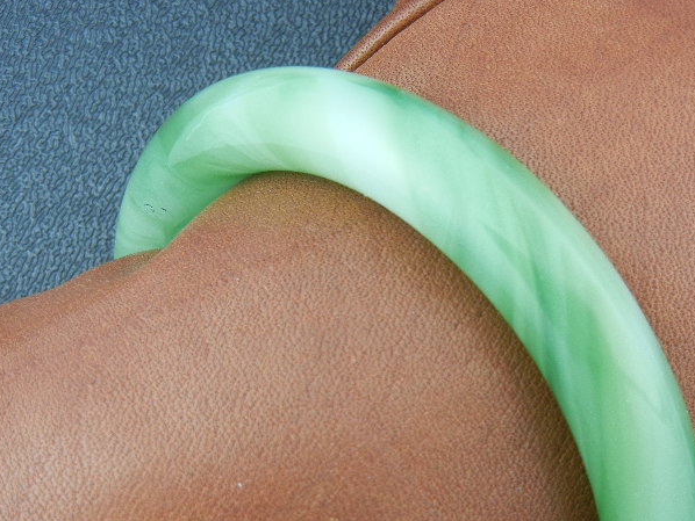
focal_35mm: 77
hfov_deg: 25.2
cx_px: 442
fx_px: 1547
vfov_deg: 19.0
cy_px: 420
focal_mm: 8.1
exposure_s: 1/5.1
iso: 200
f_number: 3.8
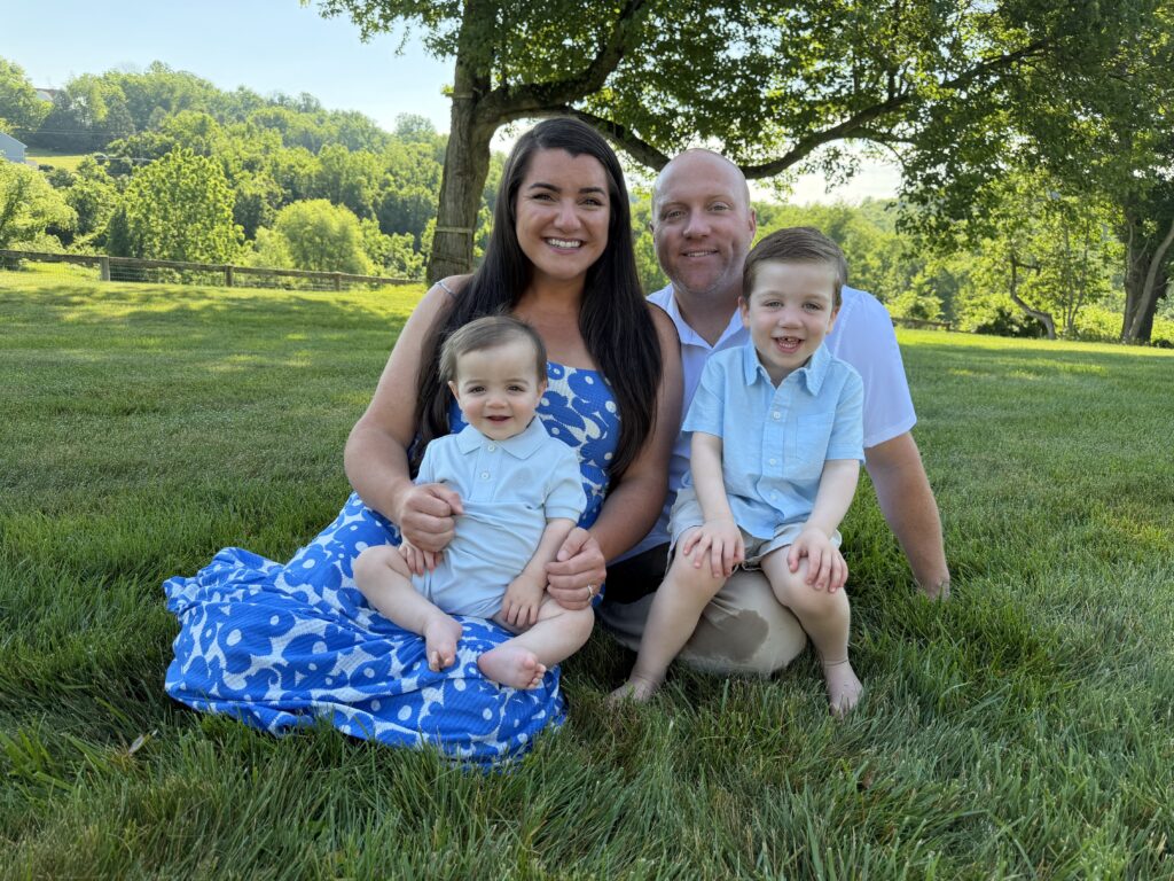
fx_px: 814
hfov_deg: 71.6
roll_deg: -3.5
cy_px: 440
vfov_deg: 56.8
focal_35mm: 24
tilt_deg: -13.6
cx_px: 587
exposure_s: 1/992
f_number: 1.78
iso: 100
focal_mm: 6.76
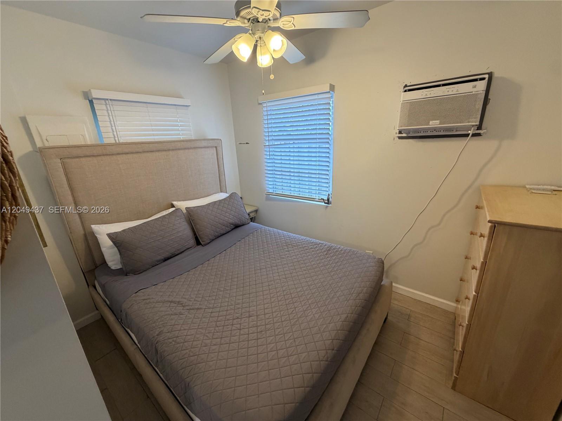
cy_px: 210
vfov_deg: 85.7
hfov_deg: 102.1
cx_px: 281
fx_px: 227
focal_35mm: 14
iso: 320
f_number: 2.2
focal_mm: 2.22
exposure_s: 1/120
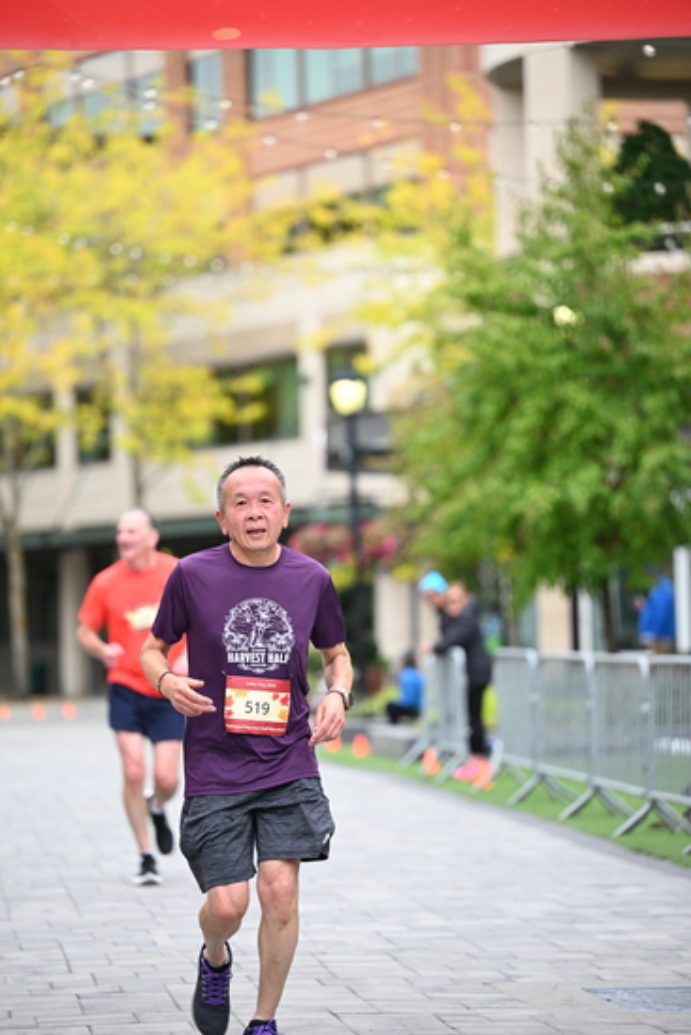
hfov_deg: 9.8
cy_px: 518
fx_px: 4028
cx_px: 346
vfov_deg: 14.6
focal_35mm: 140
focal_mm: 140
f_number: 2.8
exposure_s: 1/1600
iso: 640
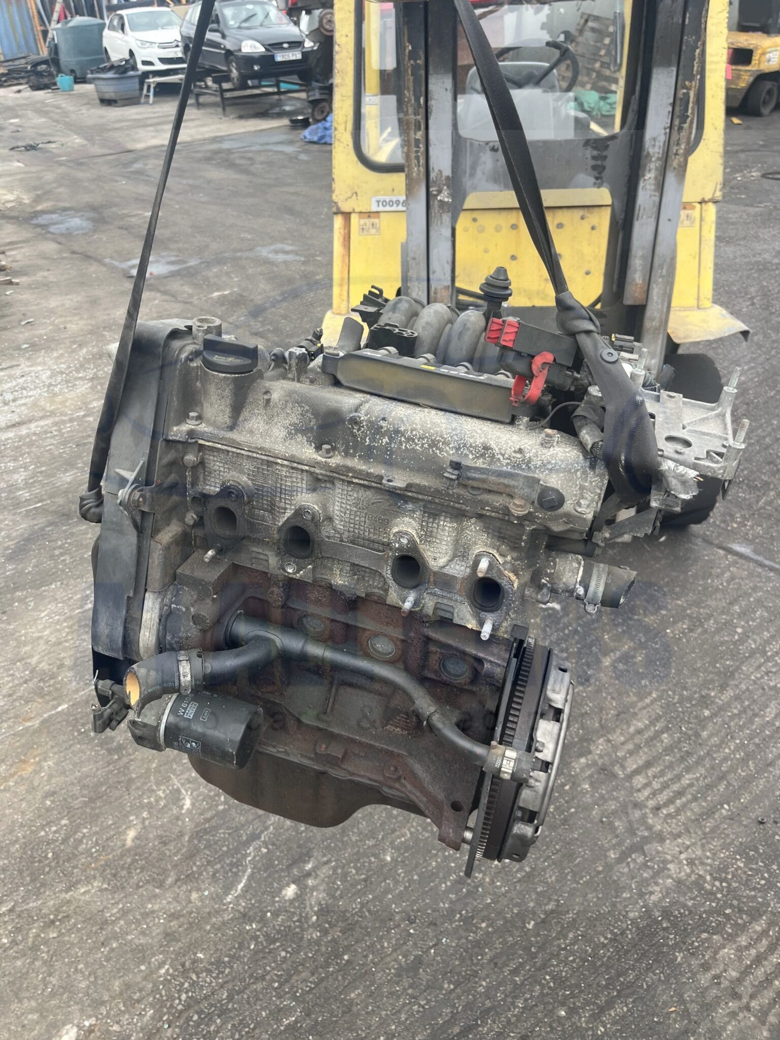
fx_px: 781
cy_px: 520
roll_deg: +2.9
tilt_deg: -35.2
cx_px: 390
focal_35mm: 26
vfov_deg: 67.3
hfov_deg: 53.1
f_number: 1.6
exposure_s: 1/176
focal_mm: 5.1
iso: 40
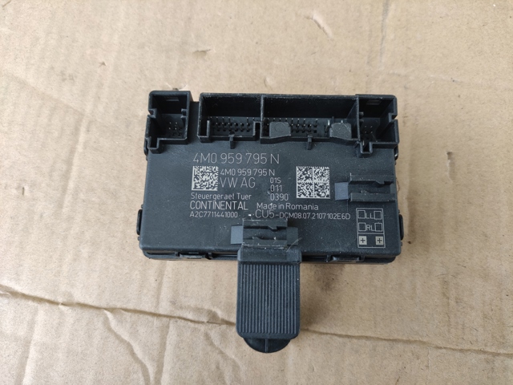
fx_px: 370
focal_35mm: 25
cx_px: 256
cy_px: 192
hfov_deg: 69.4
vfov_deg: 54.9
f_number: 1.89
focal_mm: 5.43
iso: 158
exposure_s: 1/120
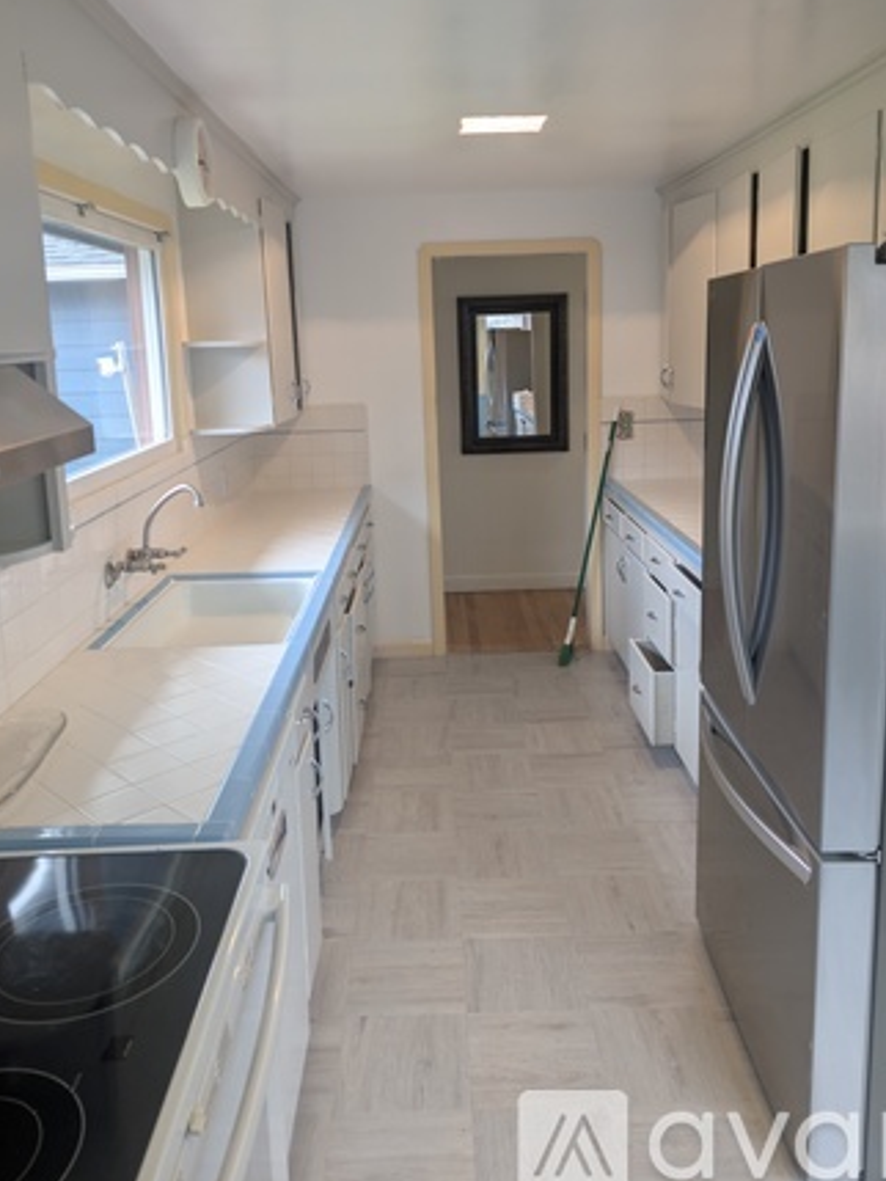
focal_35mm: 28
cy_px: 512
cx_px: 446
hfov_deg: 49.8
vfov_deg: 63.2
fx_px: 955
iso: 104
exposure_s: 1/120
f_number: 1.68
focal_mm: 6.9
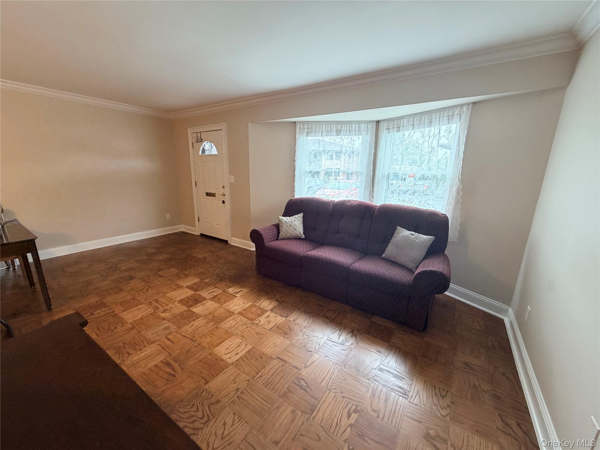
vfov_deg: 85.7
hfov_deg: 102.1
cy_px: 225
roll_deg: -1.1
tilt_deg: -13.9
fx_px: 243
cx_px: 300
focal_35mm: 14
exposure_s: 1/60
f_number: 2.2
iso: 200
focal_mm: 2.22
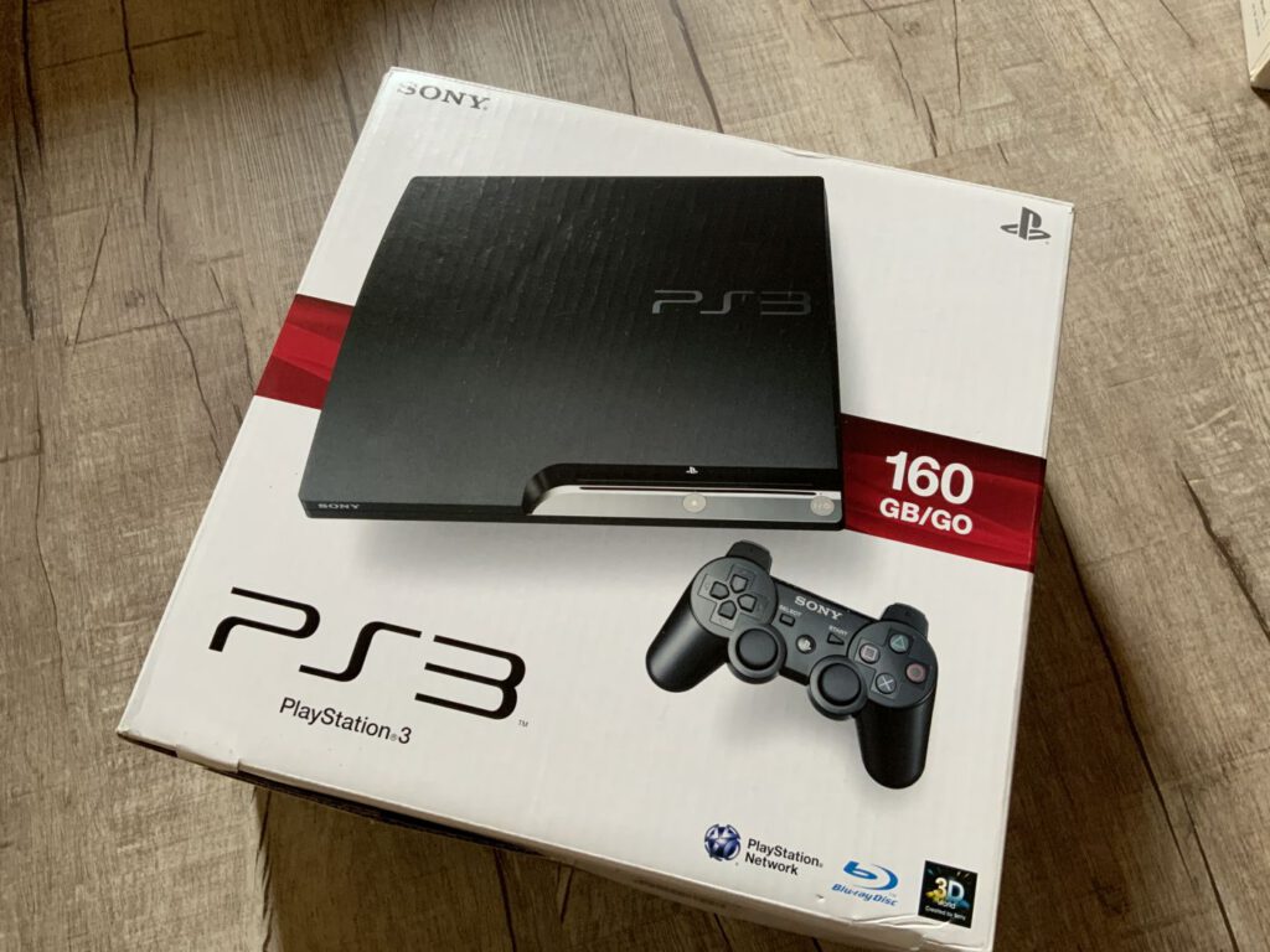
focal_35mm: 29
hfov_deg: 61.7
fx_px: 1064
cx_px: 635
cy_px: 476
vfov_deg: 48.2
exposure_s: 1/60
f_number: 1.8
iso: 100
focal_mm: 3
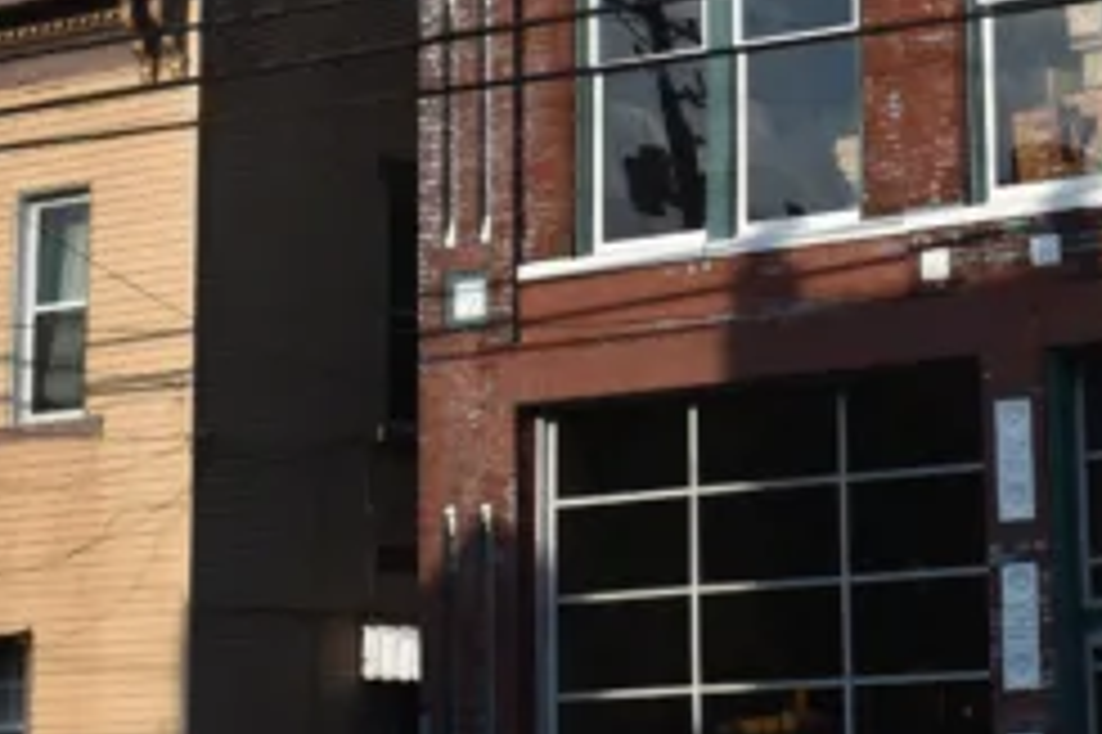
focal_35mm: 101
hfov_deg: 19.5
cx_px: 1165
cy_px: 99
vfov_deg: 13.4
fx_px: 3090
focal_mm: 22
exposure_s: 1/250
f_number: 8
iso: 100
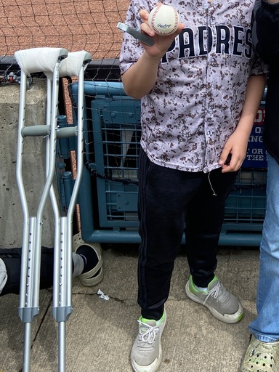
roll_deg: -1.8
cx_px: 253
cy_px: 63
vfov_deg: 35.4
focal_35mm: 52
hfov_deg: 27.0
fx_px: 559
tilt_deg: -24.0
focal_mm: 4.25
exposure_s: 1/1287
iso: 32
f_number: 1.8
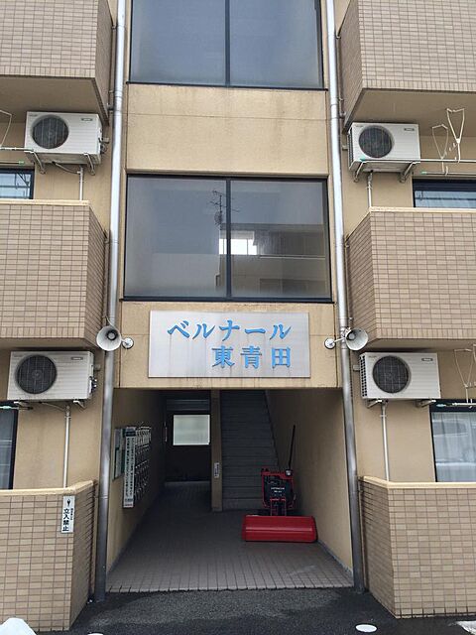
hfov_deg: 46.8
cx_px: 238
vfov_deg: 60.0
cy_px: 318
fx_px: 550
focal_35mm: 30
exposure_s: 1/253
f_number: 2.2
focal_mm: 4.12
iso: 32
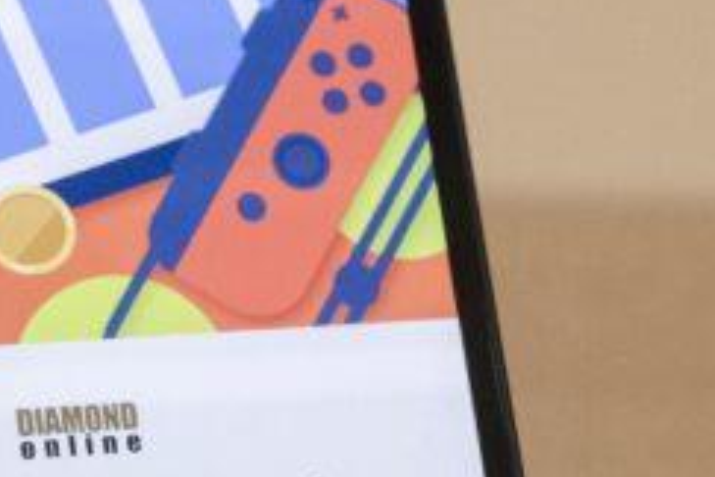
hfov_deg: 8.4
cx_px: -32
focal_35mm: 244
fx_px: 4846
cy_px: 216
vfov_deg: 5.6
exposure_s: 1/640
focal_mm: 54
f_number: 7.1
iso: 4000
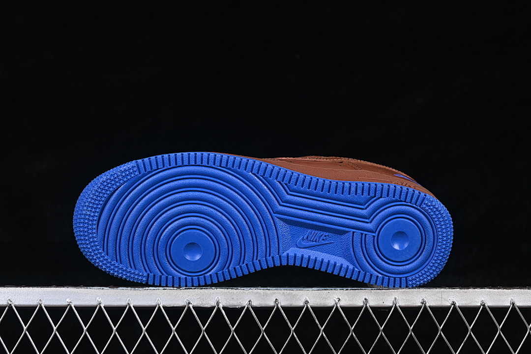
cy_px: 177
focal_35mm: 75
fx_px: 1106
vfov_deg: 18.2
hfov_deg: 27.0
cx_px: 266
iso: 160
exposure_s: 1/60
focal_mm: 50
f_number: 6.3
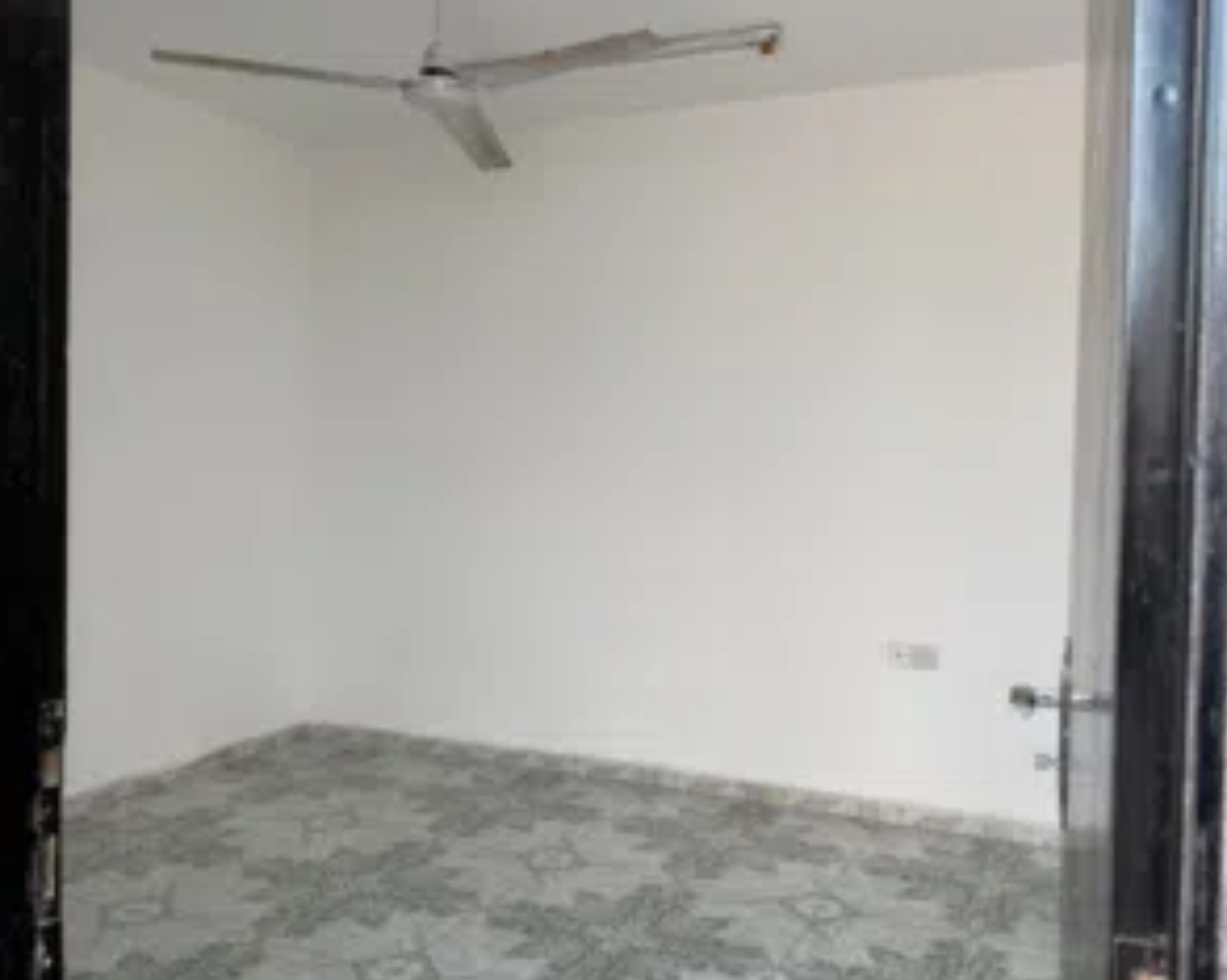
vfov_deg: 45.7
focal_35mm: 32
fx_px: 1161
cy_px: 469
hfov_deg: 55.7
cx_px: 620
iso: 64
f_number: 1.78
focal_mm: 6.76
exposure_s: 1/155
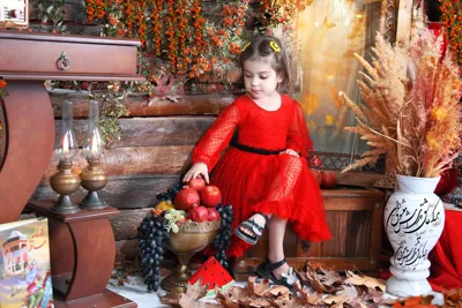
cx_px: 231
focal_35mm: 57
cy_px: 154
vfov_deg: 23.8
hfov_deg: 35.0
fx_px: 732
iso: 250
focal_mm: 38
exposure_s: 1/60
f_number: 4
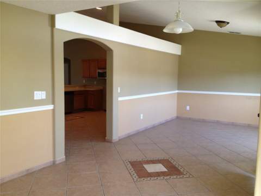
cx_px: 130
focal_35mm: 35
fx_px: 264
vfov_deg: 40.7
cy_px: 98
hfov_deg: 52.6
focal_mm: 4.28
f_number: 2.4
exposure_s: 1/24
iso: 64
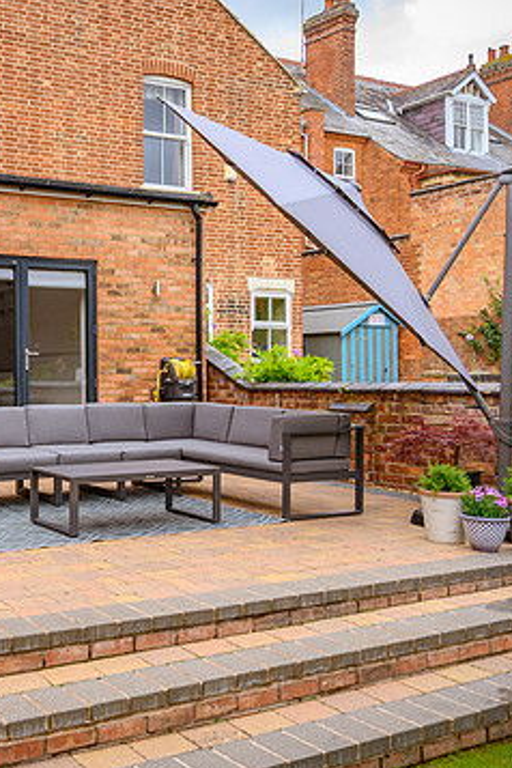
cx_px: 11
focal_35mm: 39
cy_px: 360
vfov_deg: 49.5
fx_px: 832
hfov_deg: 31.8
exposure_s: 1/60
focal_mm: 24
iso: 100
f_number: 8
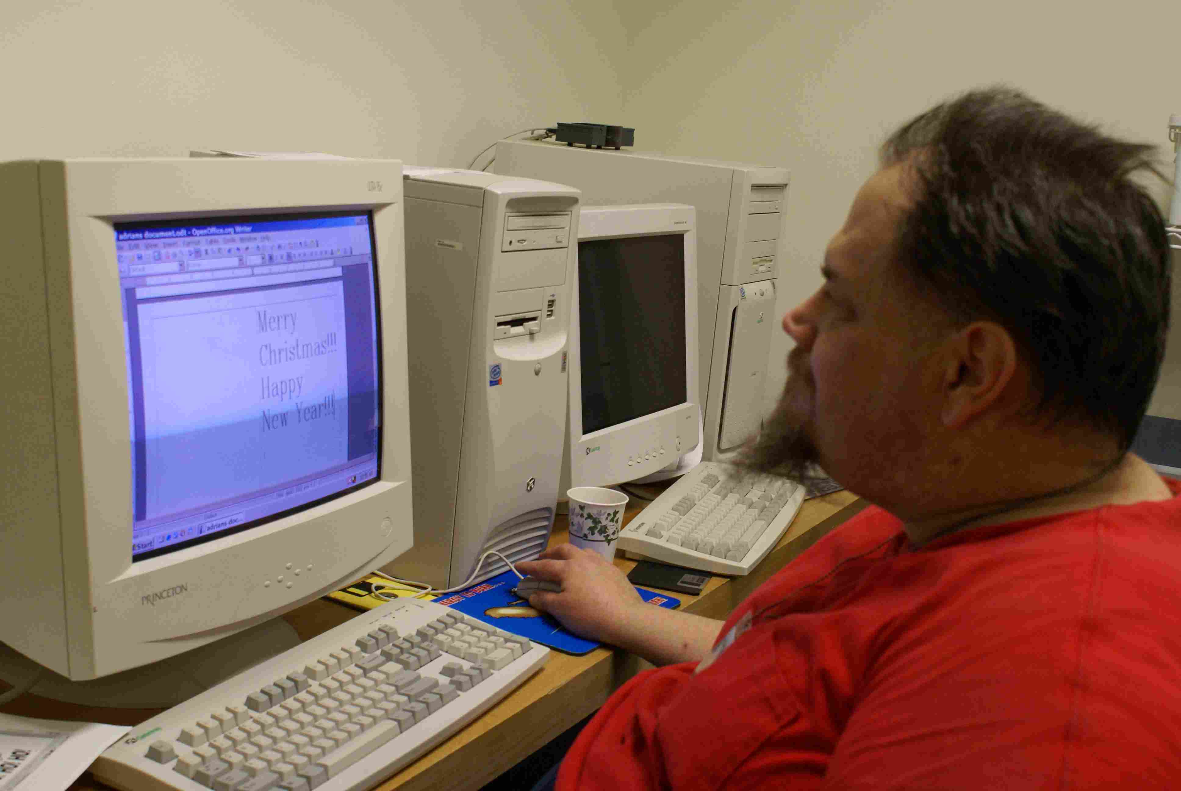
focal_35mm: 42
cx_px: 590
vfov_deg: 32.0
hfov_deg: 46.3
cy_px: 396
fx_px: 1379
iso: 400
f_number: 5
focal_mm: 28
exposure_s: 1/30
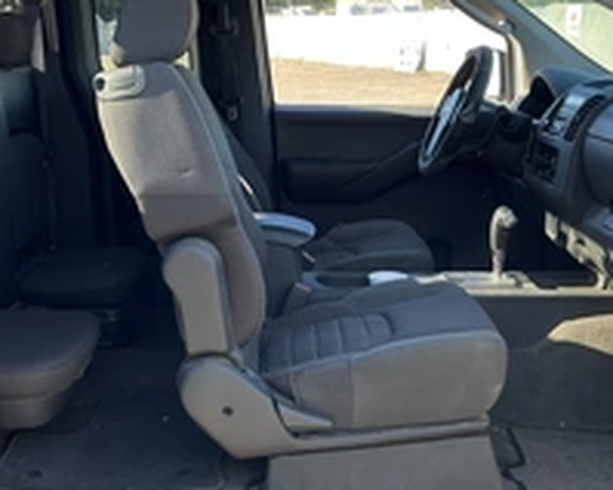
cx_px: 280
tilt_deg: -10.5
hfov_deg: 34.1
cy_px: 219
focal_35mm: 55
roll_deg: +2.6
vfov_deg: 27.6
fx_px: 997
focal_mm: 3
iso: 20
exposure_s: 1/122
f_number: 1.8
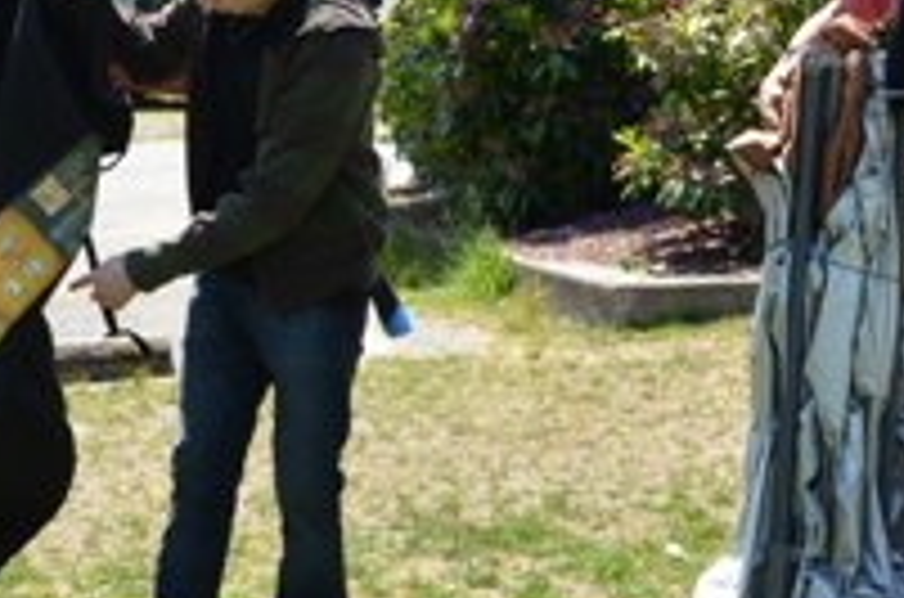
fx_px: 3833
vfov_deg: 8.9
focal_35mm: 153
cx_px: 432
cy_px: 315
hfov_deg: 13.5
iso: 200
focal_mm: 32
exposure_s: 1/250
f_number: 8
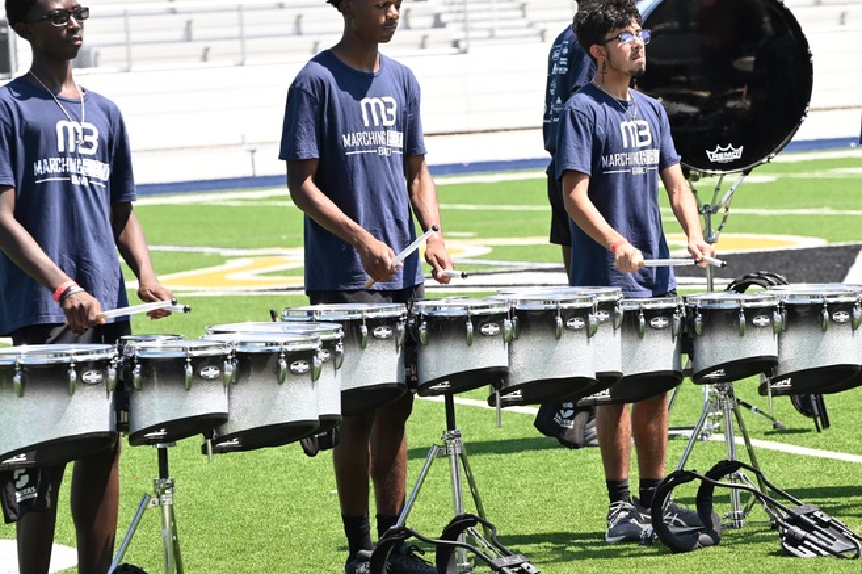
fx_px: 5407
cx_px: 619
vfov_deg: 6.1
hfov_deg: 9.1
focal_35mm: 226
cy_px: 191
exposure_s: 1/1250
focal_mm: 145
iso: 800
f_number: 6.3
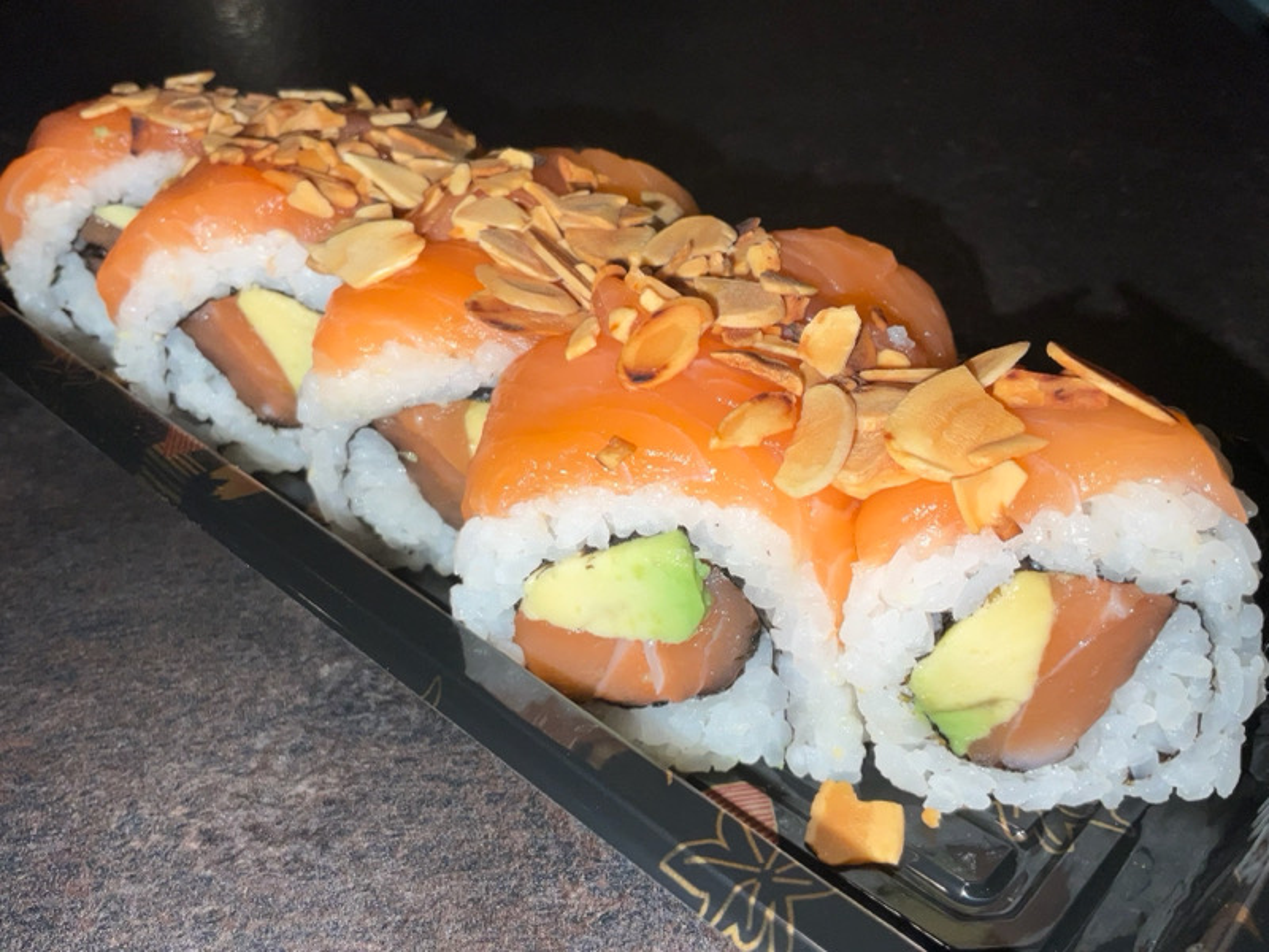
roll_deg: +2.1
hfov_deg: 61.7
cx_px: 634
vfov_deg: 48.2
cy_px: 476
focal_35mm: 29
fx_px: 1063
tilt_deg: -38.2
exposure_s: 1/218
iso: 16
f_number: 1.8
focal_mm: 3
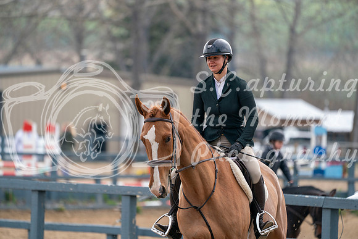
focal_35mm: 400
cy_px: 120
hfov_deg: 5.2
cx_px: 179
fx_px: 3979
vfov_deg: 3.4
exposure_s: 1/500
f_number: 5.6
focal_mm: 400
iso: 320
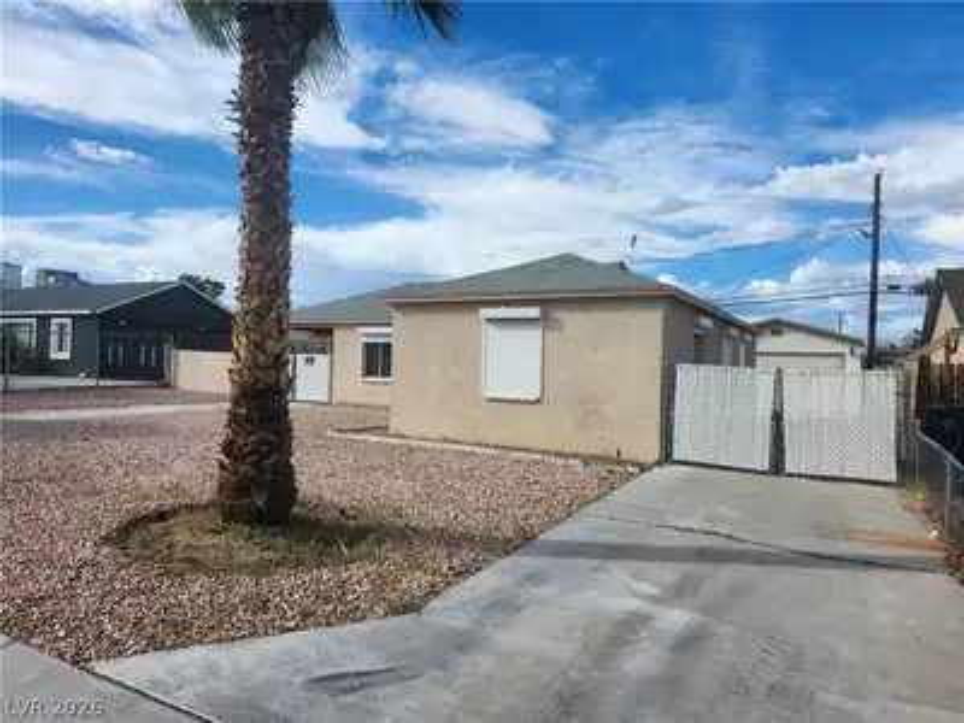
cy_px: 362
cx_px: 482
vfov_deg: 58.9
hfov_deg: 73.9
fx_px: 641
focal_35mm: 23
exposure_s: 1/1636
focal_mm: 5.54
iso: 25
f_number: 1.8
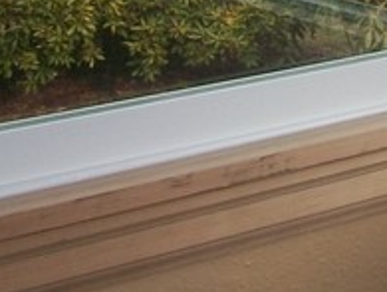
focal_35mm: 131
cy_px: -252
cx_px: 504
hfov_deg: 14.4
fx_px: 1467
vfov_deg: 10.6
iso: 80
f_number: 2.9
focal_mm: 5.7
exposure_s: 1/160
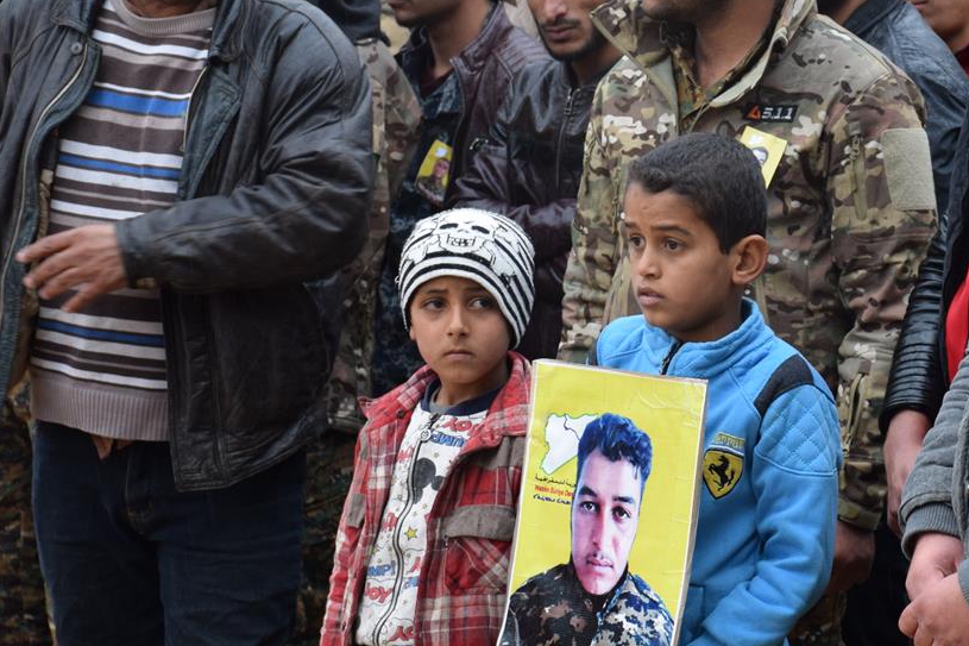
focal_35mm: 155
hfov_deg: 13.2
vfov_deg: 8.8
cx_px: 832
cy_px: 365
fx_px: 4171
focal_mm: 52
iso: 400
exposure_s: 1/125
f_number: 5.6
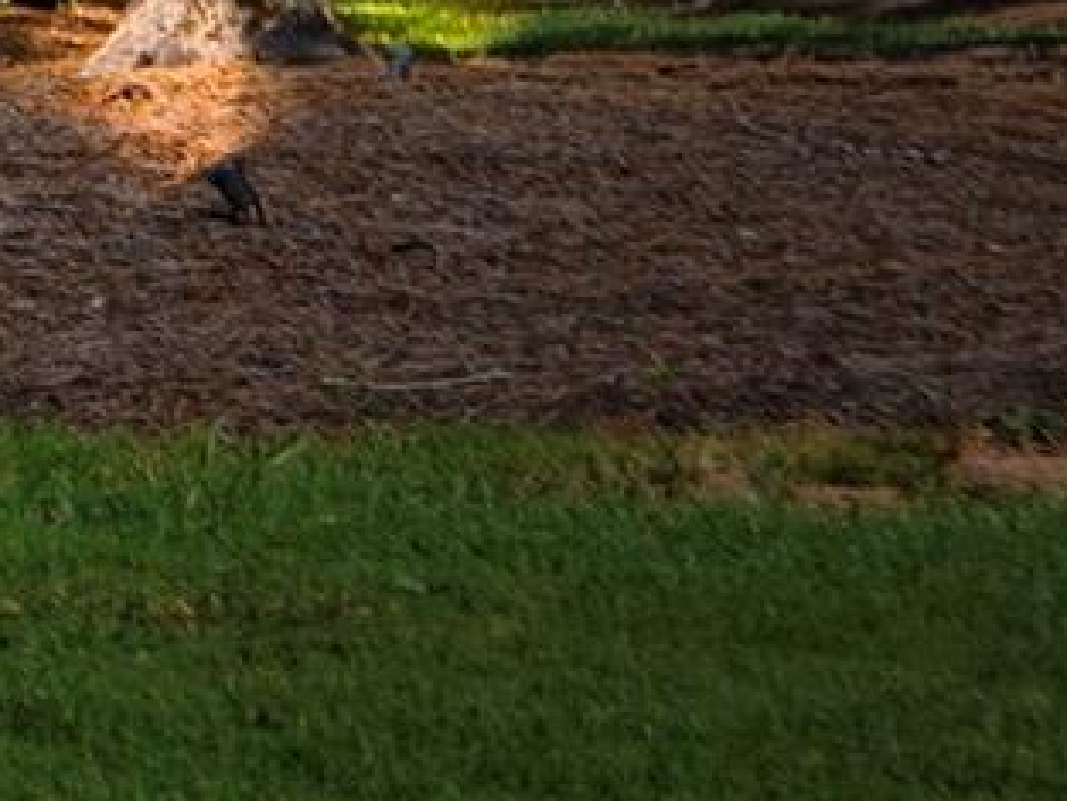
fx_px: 6013
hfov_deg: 8.4
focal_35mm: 195
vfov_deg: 7.4
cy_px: -711
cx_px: -2212
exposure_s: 1/200
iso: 125
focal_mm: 31
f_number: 10
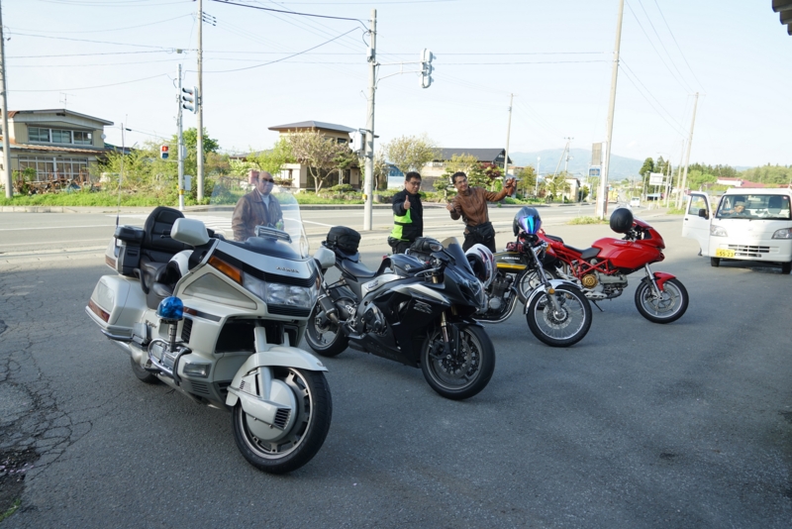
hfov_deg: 73.7
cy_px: 264
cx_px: 396
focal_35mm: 24
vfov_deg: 53.2
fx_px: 528
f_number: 6.3
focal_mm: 24
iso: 100
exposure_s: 1/80
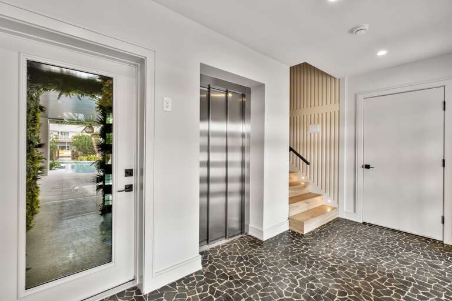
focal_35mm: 15
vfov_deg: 77.3
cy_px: 150
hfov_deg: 100.4
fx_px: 188
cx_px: 226
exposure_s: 1/30
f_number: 4.5
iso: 400
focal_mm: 10
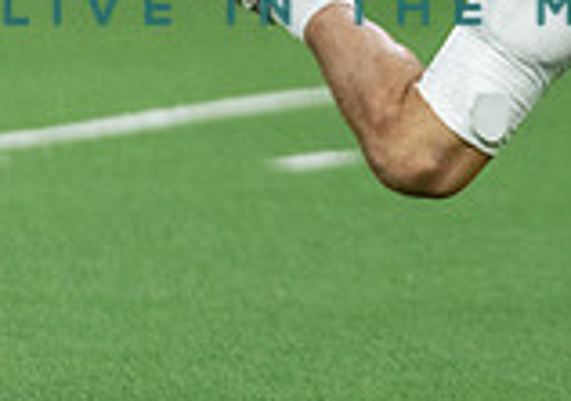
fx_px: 16095
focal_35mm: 998
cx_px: 848
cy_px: -196
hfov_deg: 2.0
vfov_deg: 1.4
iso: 4000
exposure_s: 1/1250
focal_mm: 200
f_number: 2.8
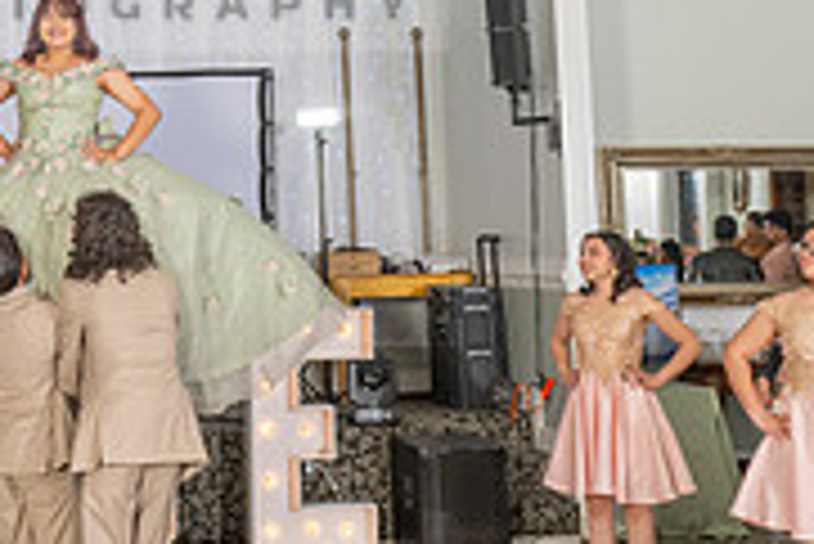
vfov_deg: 17.2
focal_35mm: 77
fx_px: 1742
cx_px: 67
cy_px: -56
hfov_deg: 25.4
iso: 500
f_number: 3.5
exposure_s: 1/160
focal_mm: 24
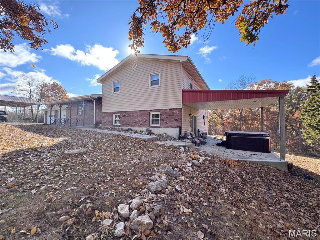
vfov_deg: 85.7
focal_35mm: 14
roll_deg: +0.1
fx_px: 129
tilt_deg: +1.8
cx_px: 160
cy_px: 120
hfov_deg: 102.1
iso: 40
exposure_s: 1/311
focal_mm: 2.22
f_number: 2.2
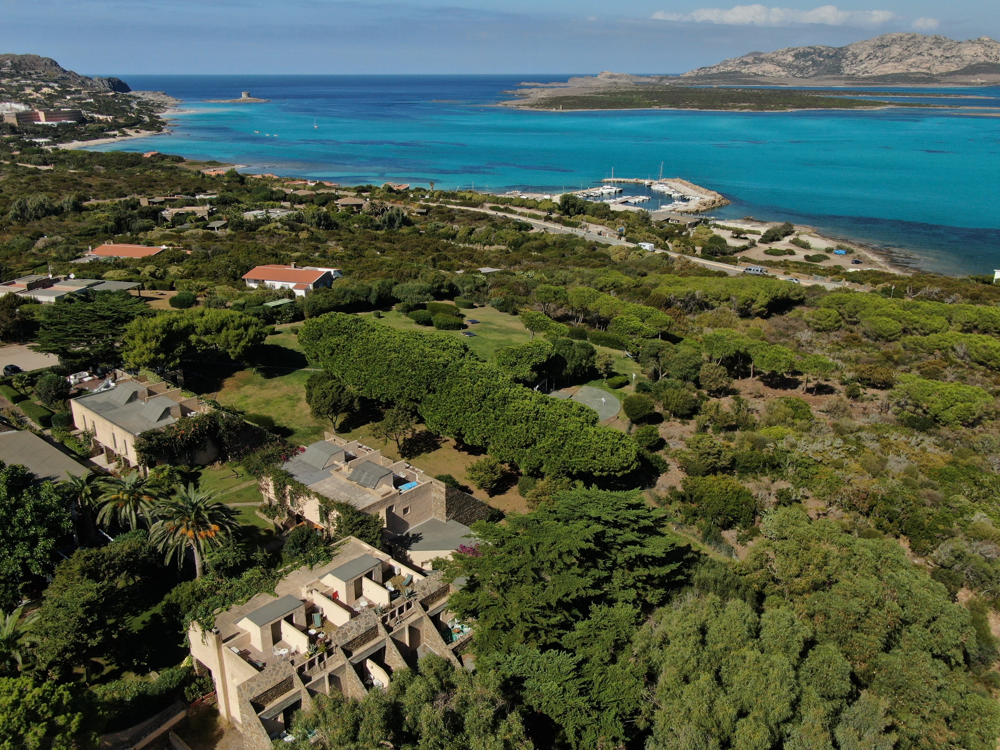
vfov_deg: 48.2
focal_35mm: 29
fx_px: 838
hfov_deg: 61.7
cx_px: 500
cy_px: 375
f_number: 3
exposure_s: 1/200
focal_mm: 5.11
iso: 100
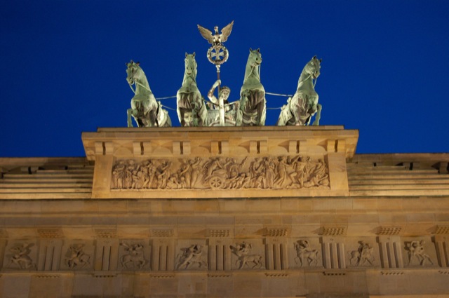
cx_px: 224
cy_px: 149
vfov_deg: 20.1
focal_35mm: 68
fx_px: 841
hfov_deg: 29.9
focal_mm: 45
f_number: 5.3
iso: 800
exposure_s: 1/8
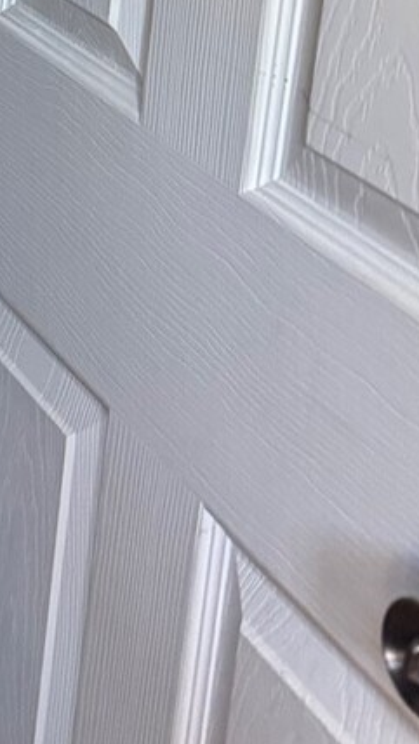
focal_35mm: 88
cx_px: -424
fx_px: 1737
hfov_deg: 12.2
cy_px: -146
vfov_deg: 22.3
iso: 640
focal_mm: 6.76
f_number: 1.78
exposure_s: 1/60
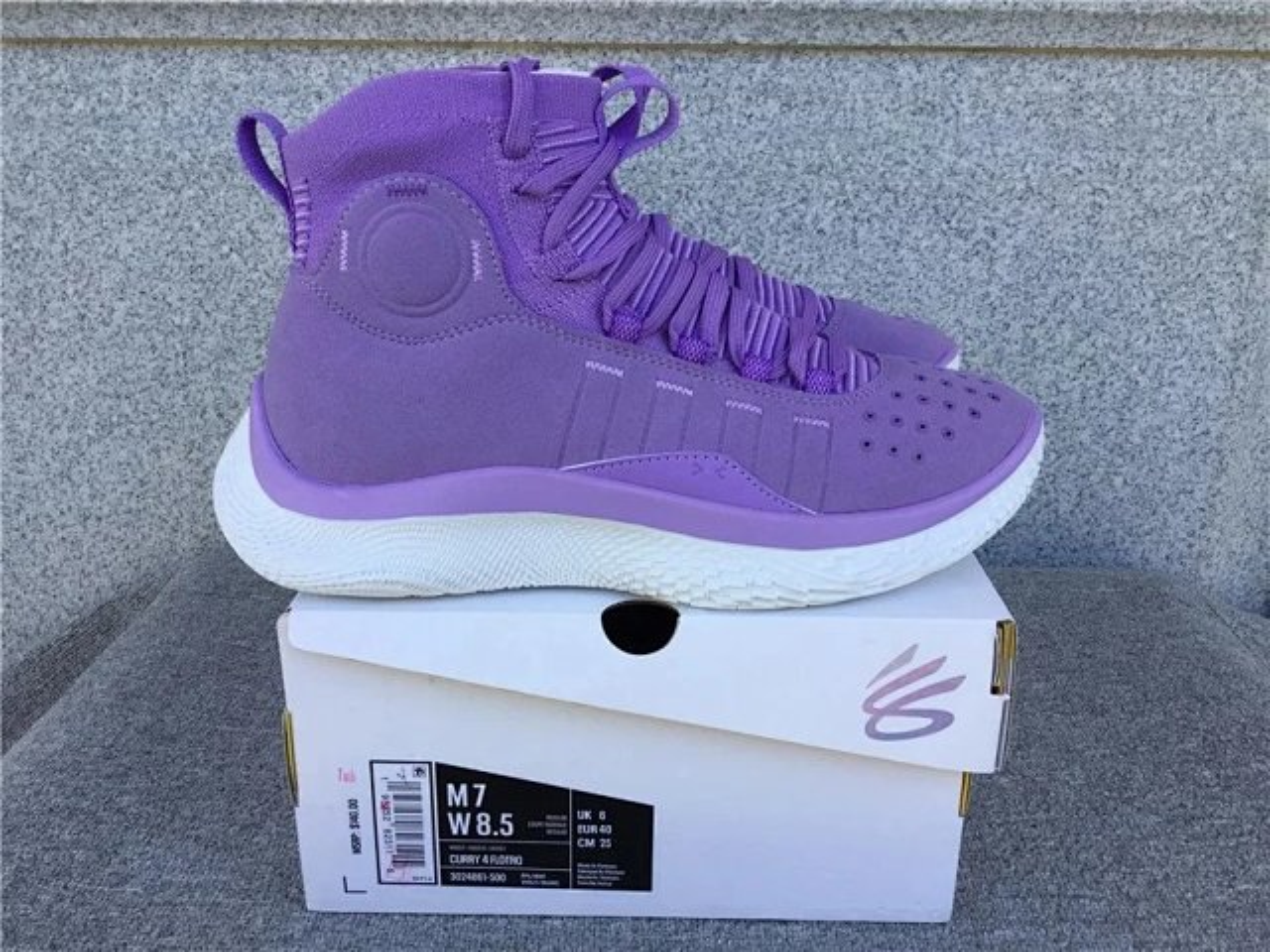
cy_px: 476
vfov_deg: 45.4
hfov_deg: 58.4
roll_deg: -0.2
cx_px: 635
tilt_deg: -18.9
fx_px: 1137
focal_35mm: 31
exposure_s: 1/291
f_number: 2.4
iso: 25
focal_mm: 3.3
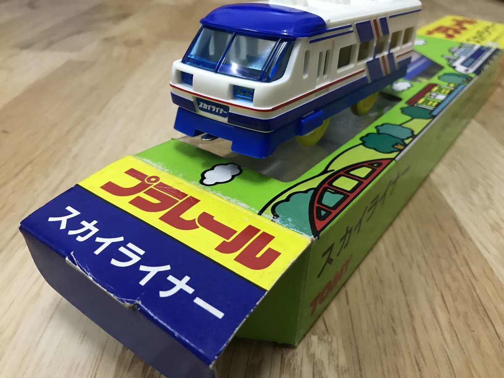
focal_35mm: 28
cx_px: 252
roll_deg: -3.4
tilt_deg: -30.0
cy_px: 189
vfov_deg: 49.7
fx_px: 408
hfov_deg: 63.4
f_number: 1.8
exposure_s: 1/11
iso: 100
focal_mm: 3.99
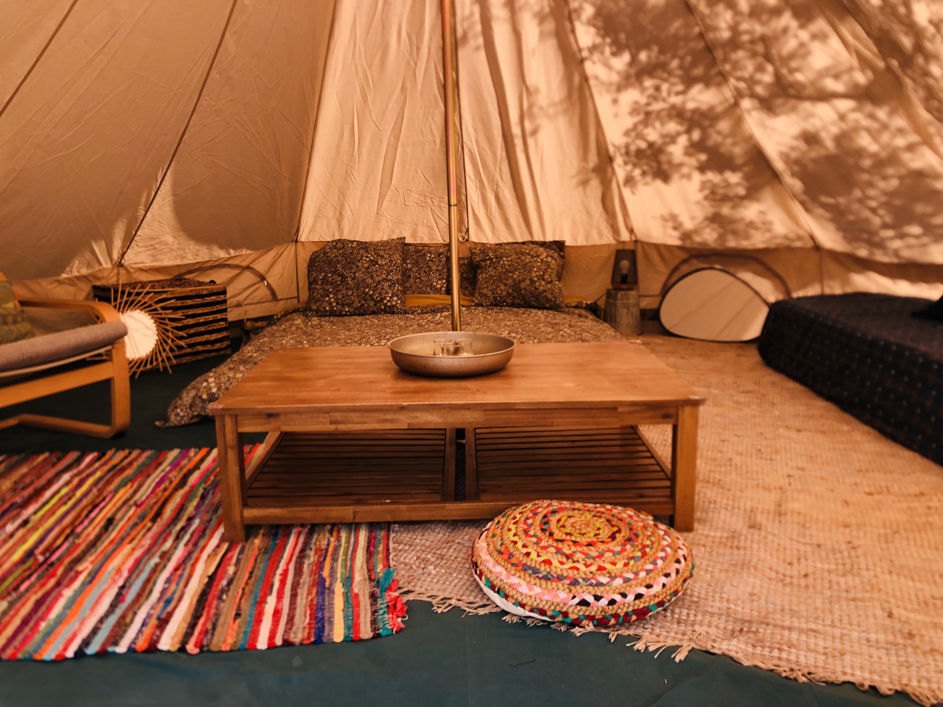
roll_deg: +1.4
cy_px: 354
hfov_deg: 63.4
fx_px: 763
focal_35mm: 28
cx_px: 472
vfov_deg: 49.7
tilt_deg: -8.8
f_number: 1.8
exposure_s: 1/120
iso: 32
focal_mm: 3.99
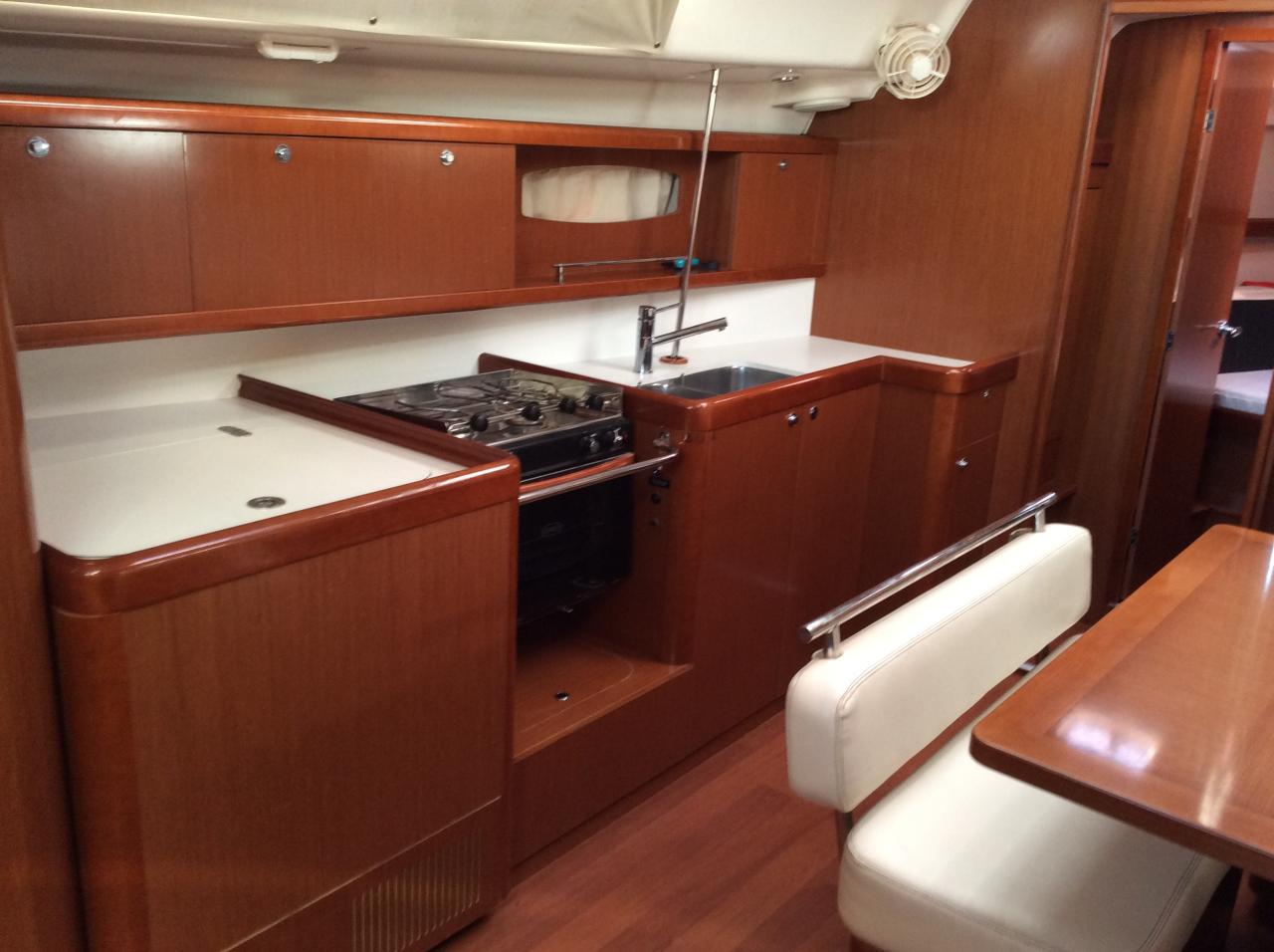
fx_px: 1176
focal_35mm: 32
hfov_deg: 56.9
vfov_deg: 44.1
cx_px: 637
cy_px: 476
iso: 80
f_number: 2.4
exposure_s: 1/25
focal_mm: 3.3
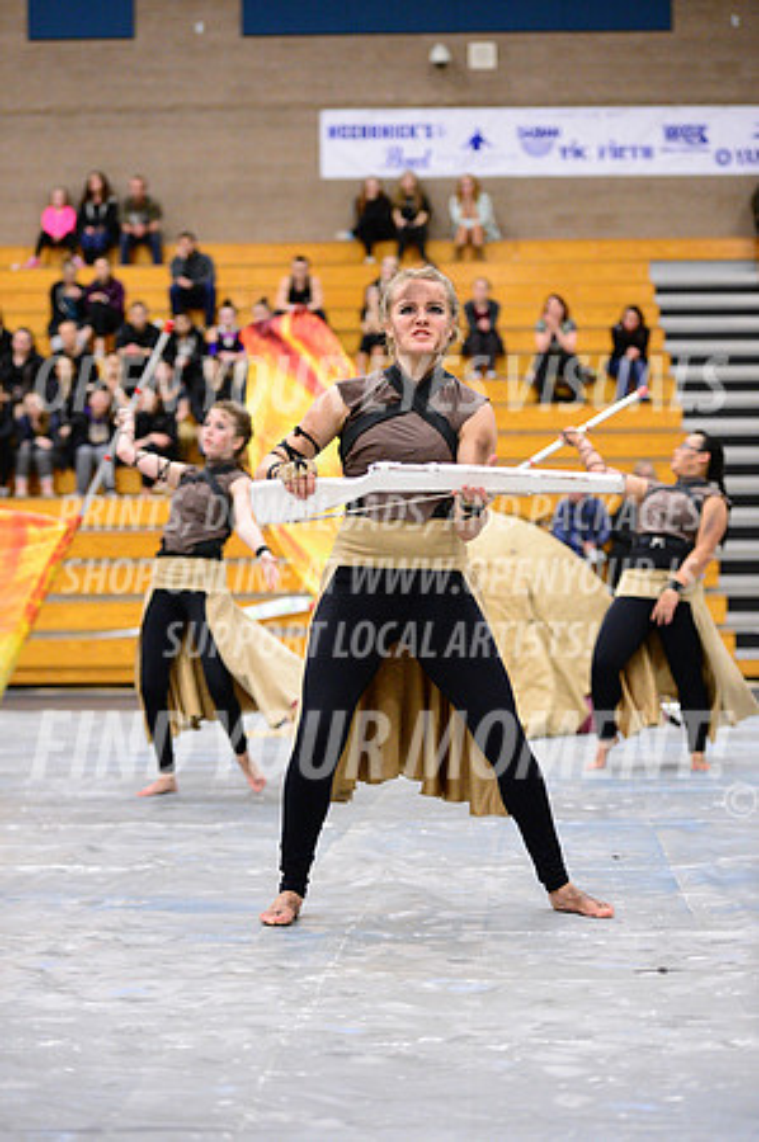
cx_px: 380
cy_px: 571
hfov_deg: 15.9
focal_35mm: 86
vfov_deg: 23.7
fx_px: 2726
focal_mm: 86
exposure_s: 1/320
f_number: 2.8
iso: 8000
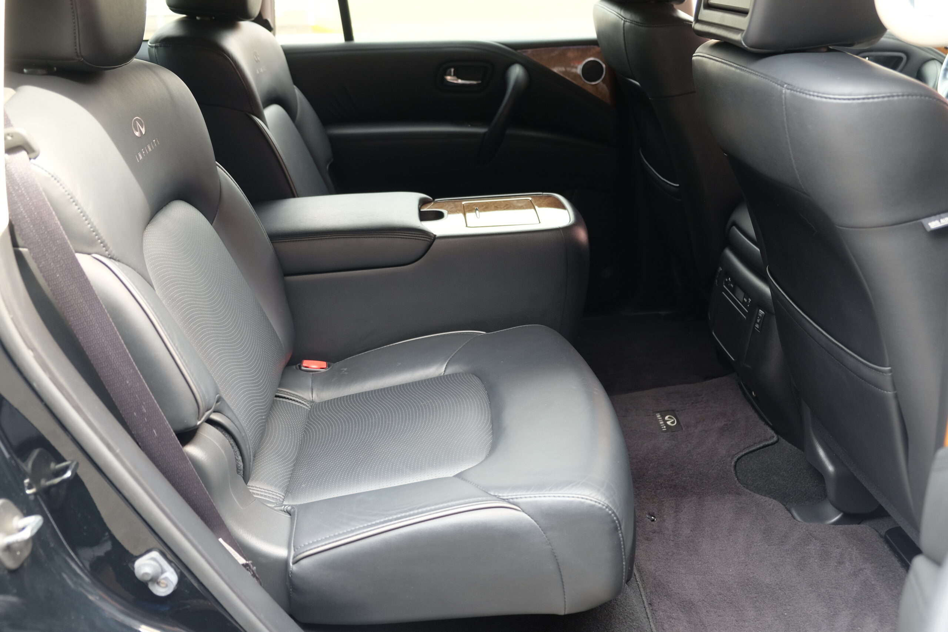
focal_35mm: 33
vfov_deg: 40.0
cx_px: 474
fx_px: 869
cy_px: 316
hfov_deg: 57.2
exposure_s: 1/40
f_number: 3.2
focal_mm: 22.3
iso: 400
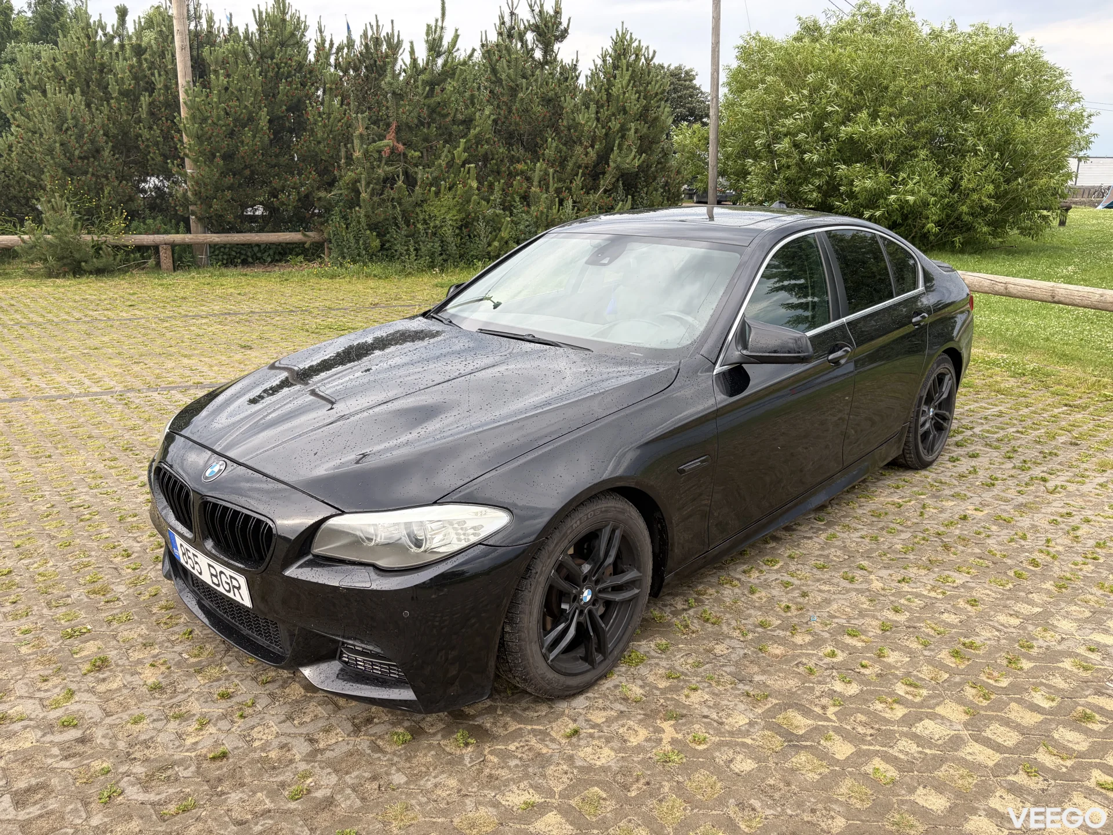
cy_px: 418
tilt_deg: -15.7
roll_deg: +1.1
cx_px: 556
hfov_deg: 67.3
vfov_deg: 53.1
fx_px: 836
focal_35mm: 26
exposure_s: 1/629
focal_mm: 5.96
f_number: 1.6
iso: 50
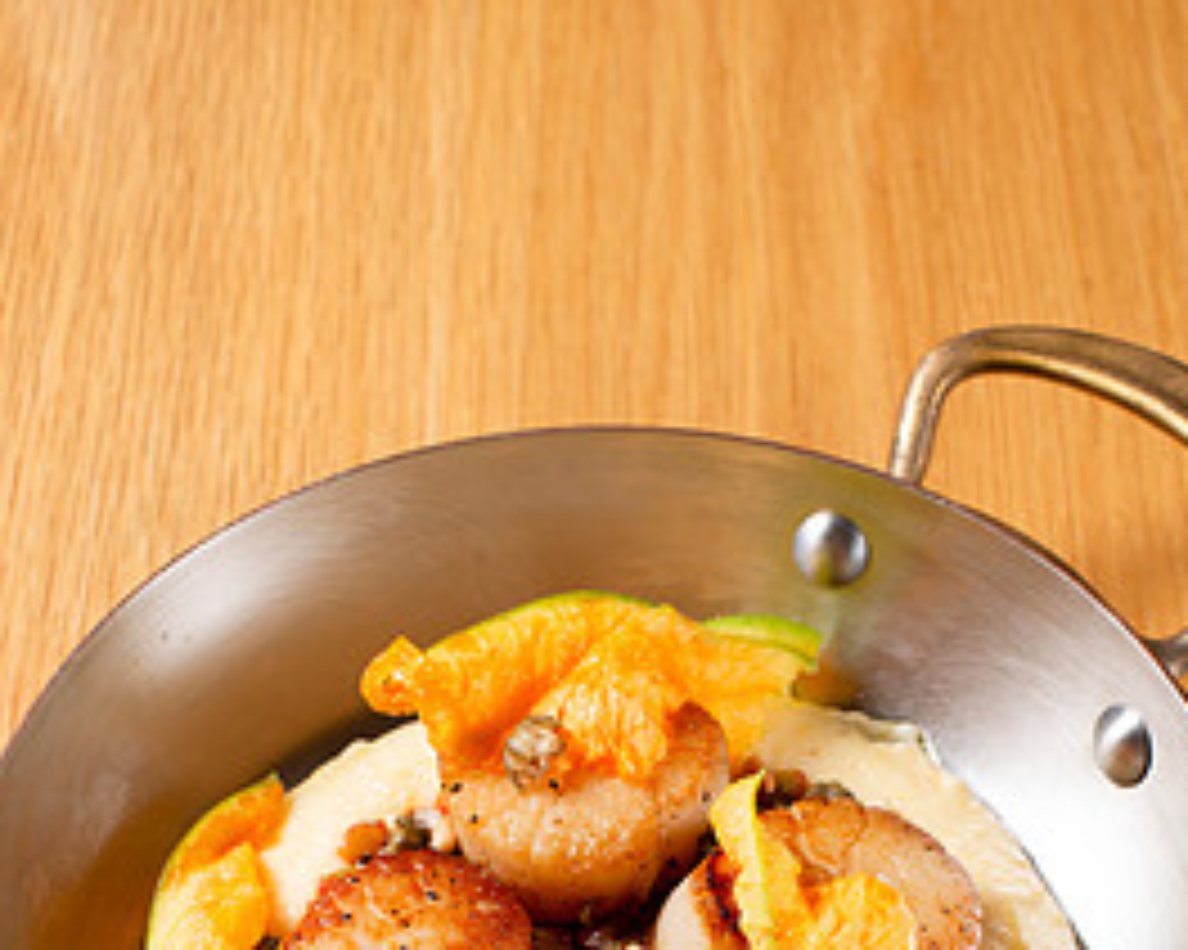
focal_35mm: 80
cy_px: 1009
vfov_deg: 18.5
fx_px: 2812
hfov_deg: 23.9
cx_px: 580
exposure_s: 1/200
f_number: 8
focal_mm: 50
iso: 200
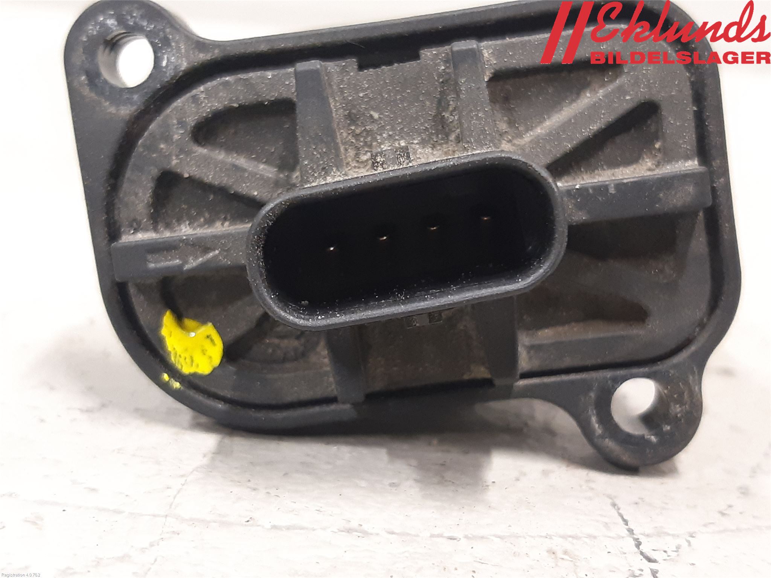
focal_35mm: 26
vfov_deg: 53.1
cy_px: 289
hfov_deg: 67.3
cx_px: 386
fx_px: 579
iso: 200
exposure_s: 1/25
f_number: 1.7
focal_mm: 3.93
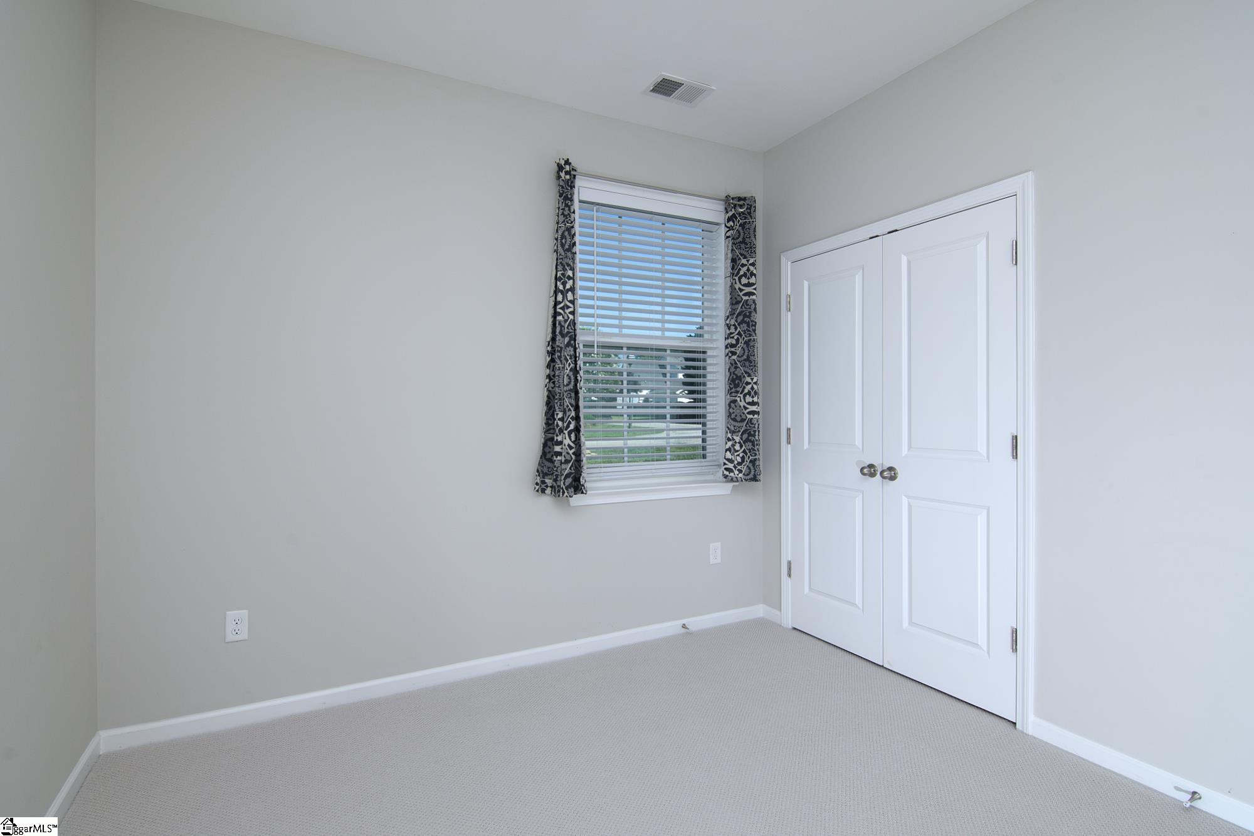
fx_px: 557
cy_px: 418
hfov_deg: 96.7
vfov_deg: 73.7
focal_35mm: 16
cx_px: 627
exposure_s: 1/125
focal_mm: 11
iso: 200
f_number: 9
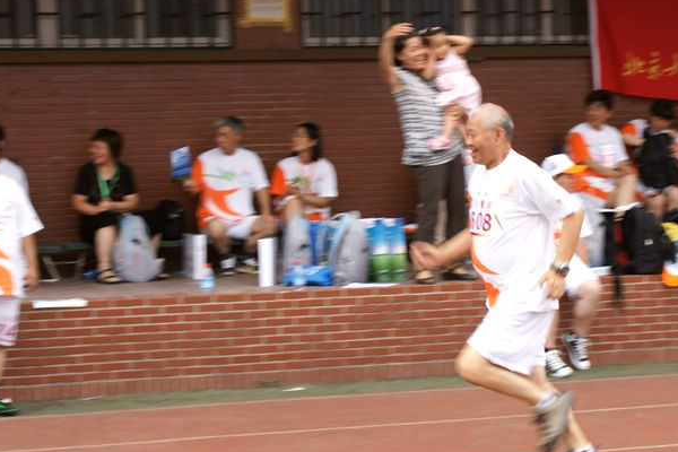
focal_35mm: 100
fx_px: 1883
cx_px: 445
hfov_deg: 20.3
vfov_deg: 13.7
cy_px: 204
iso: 200
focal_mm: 50
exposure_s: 1/100
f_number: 9
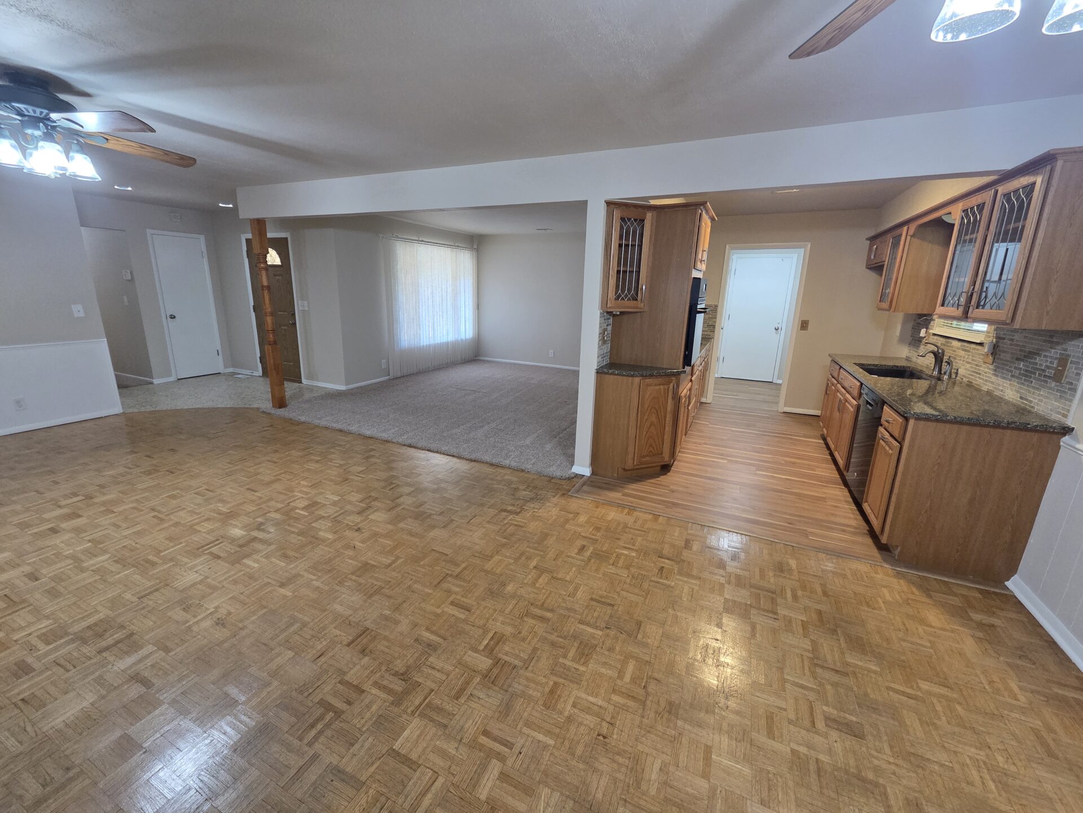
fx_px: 407
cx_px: 542
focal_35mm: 13
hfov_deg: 106.2
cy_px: 406
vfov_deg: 89.9
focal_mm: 2.2
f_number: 2.2
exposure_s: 1/60
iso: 320
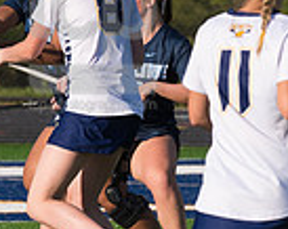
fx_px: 9892
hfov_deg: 1.7
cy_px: 38
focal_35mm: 1163
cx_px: 92
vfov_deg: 1.3
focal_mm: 195
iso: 250
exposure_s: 1/1600
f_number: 5.6
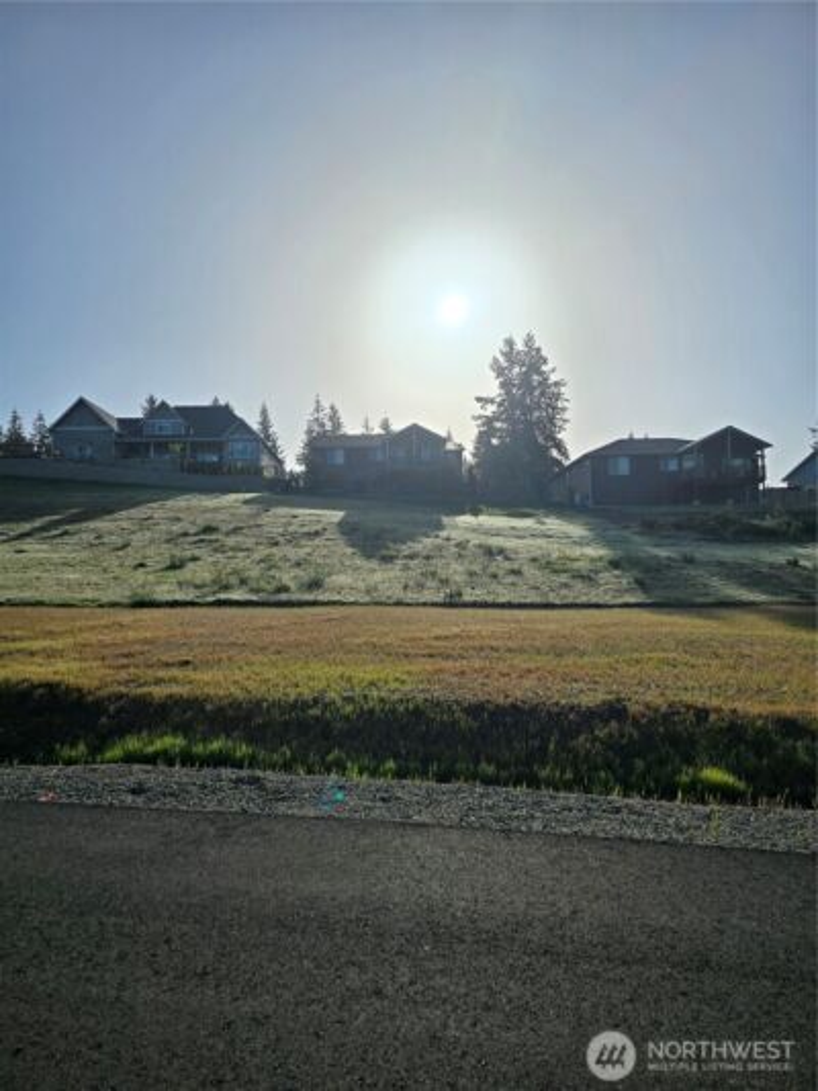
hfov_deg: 58.9
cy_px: 546
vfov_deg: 73.9
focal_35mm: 23
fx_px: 724
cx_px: 409
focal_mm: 6.3
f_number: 1.7
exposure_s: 1/4237
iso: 12
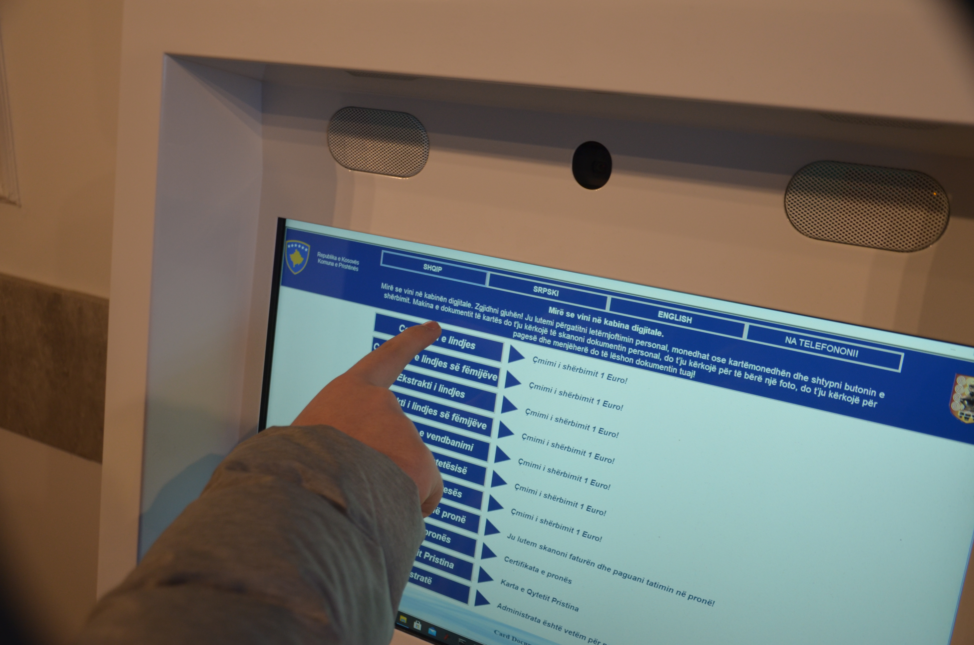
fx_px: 972
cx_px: 487
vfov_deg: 36.7
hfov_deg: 53.2
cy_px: 322
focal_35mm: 36
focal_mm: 24
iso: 400
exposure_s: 1/60
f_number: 3.8
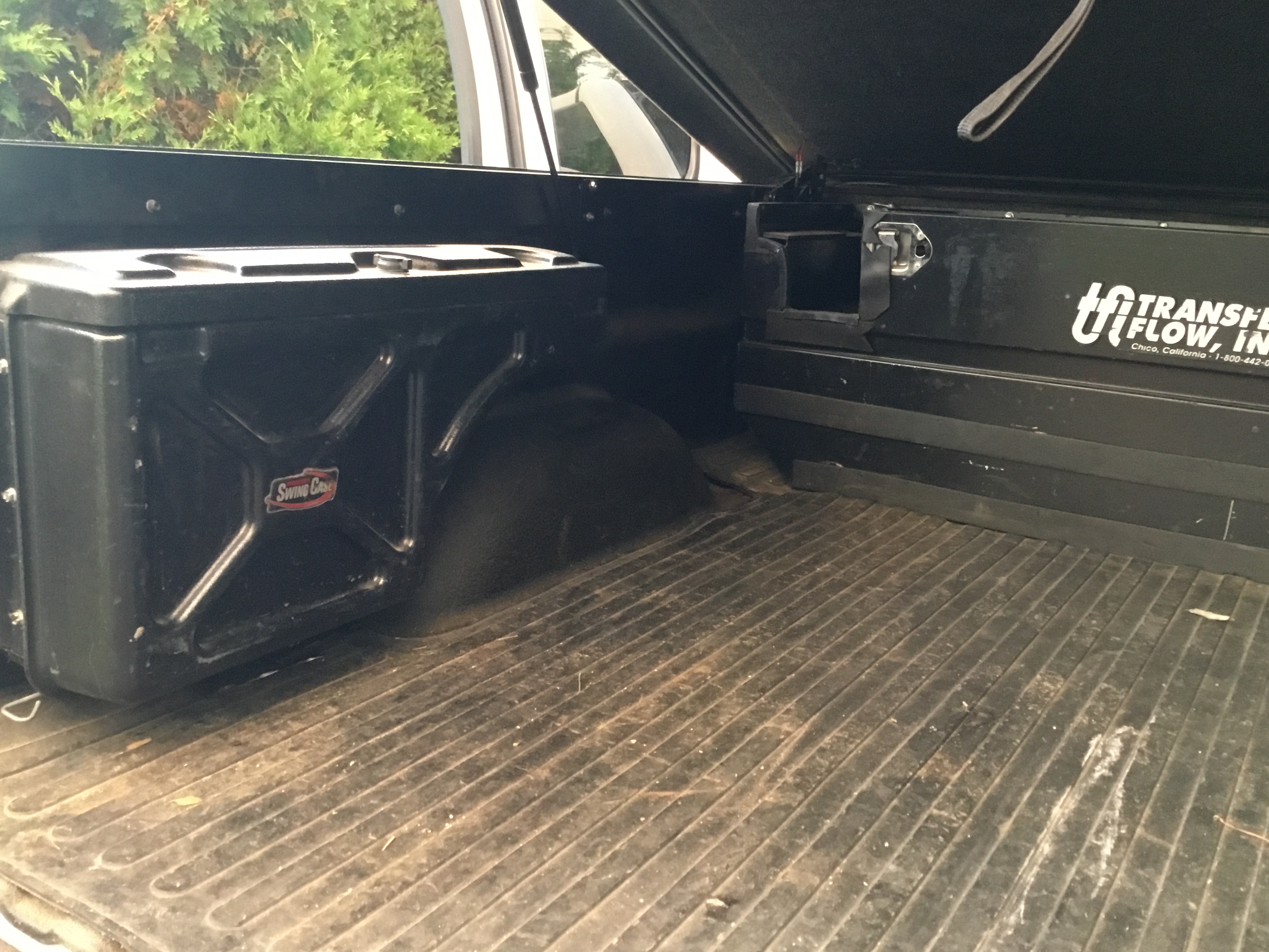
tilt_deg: -12.6
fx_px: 1173
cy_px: 483
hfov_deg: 56.8
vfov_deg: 44.2
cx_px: 622
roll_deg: -1.1
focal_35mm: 32
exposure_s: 1/17
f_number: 2.4
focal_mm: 3.3
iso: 250
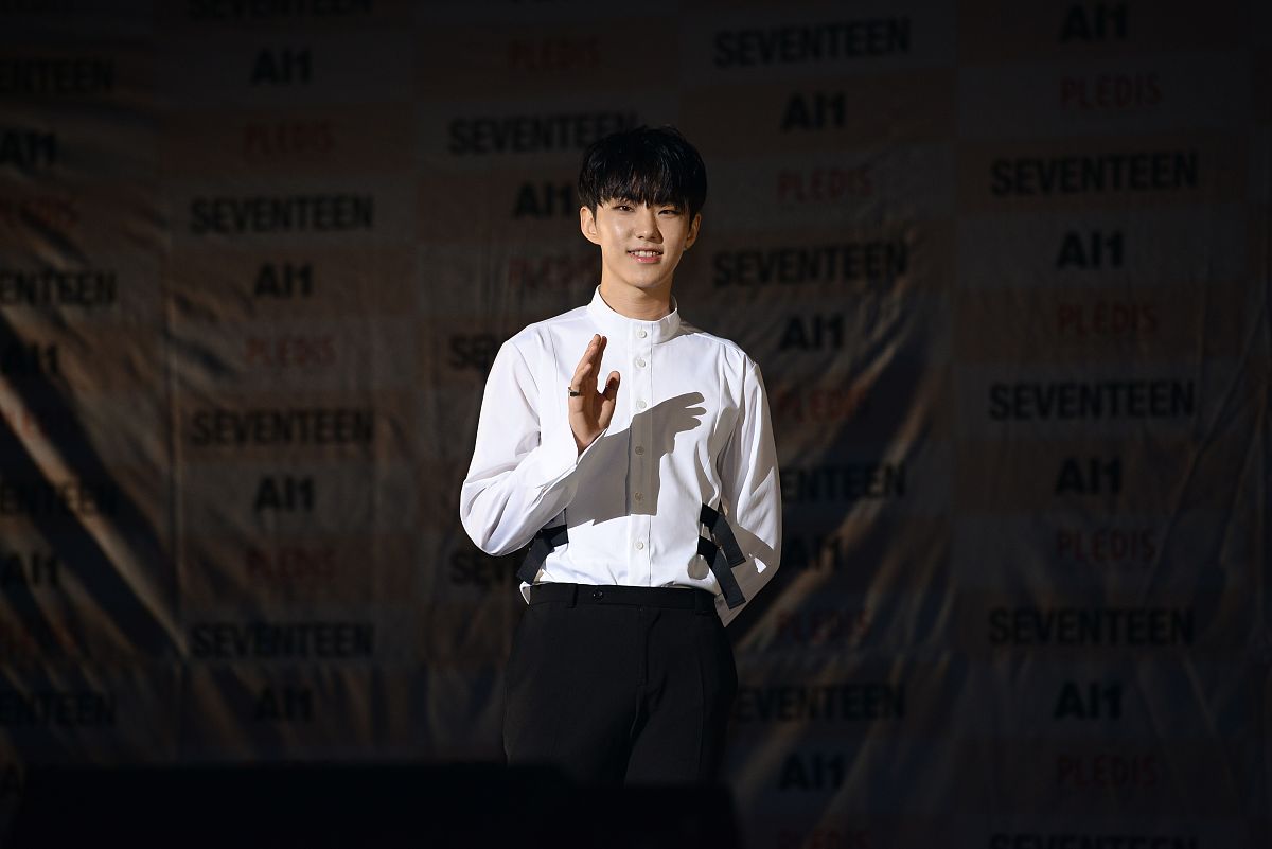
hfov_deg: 10.3
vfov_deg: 6.9
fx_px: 7069
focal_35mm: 200
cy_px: 424
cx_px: 636
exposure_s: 1/320
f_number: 4
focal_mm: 200
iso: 1250
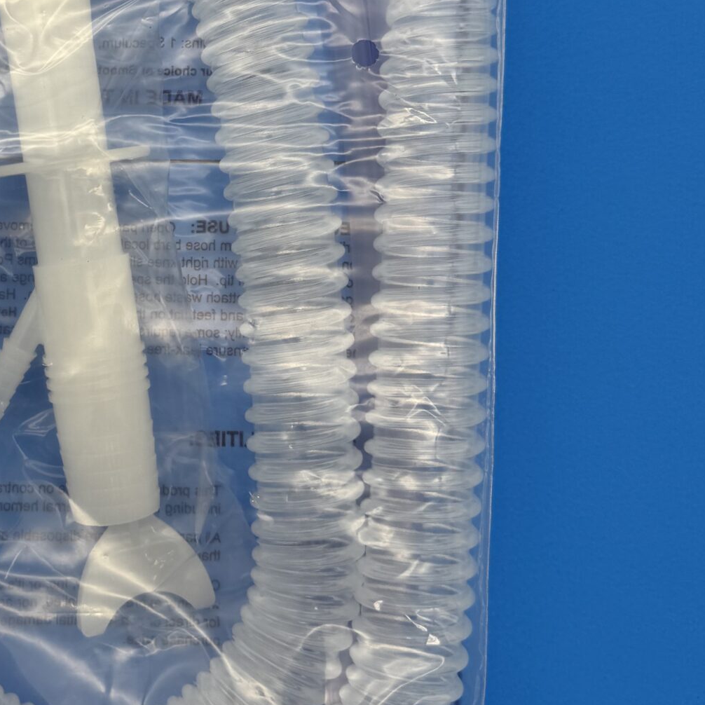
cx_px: 75
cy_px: 207
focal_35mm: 54
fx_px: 1244
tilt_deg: -87.9
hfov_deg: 30.3
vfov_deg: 31.3
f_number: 1.78
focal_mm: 6.76
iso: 80
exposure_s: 1/876
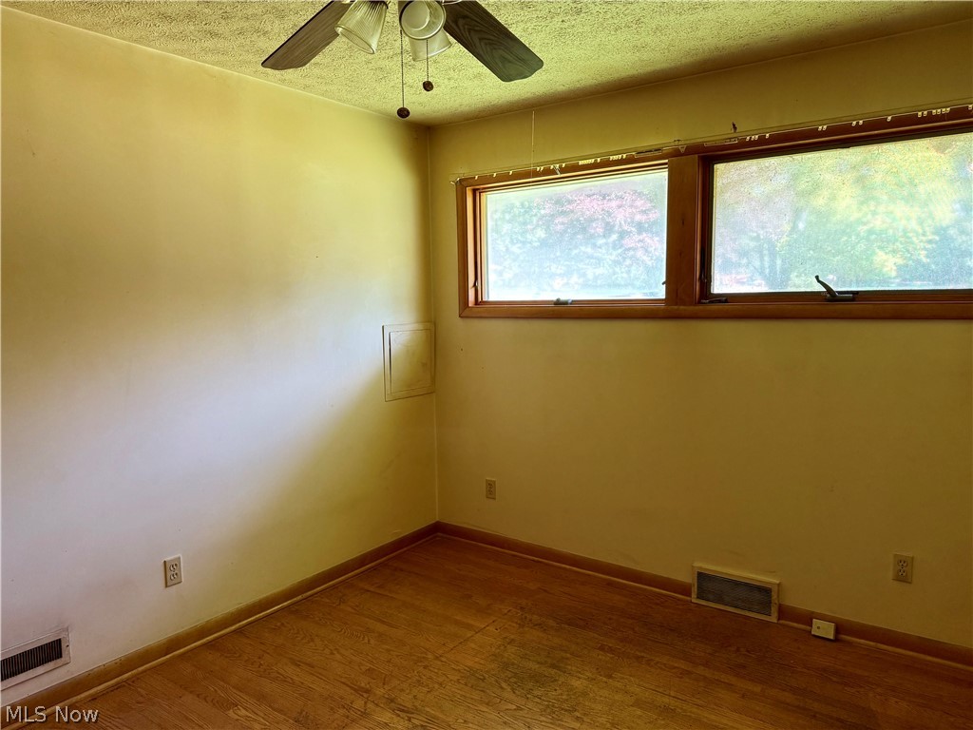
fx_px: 675
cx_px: 486
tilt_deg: -4.6
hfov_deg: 71.6
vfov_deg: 56.8
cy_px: 365
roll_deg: +0.8
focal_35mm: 24
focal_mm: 6.76
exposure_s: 1/74
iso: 200
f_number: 1.78
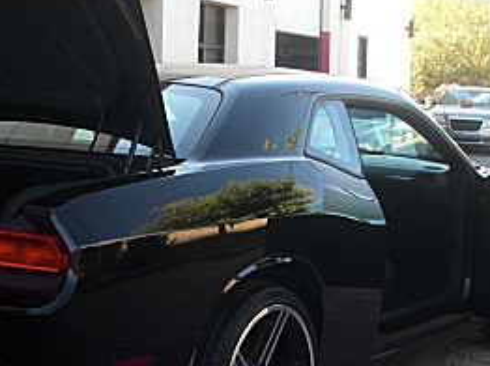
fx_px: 1245
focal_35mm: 88
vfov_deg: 16.7
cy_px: 248
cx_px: 176
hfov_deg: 22.2
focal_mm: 6.3
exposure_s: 1/80
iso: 50
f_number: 2.8
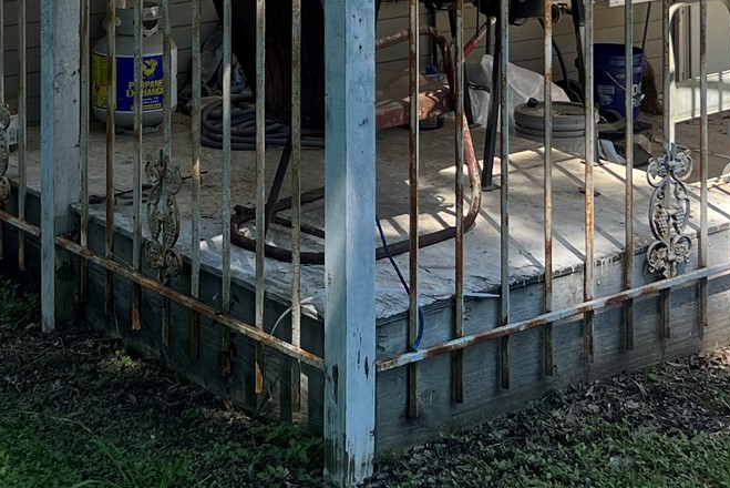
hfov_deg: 24.2
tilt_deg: -2.9
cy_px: -169
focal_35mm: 84
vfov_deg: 15.4
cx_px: 354
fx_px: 1704
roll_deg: +1.2
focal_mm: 5.7
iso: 50
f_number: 1.5
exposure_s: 1/2165
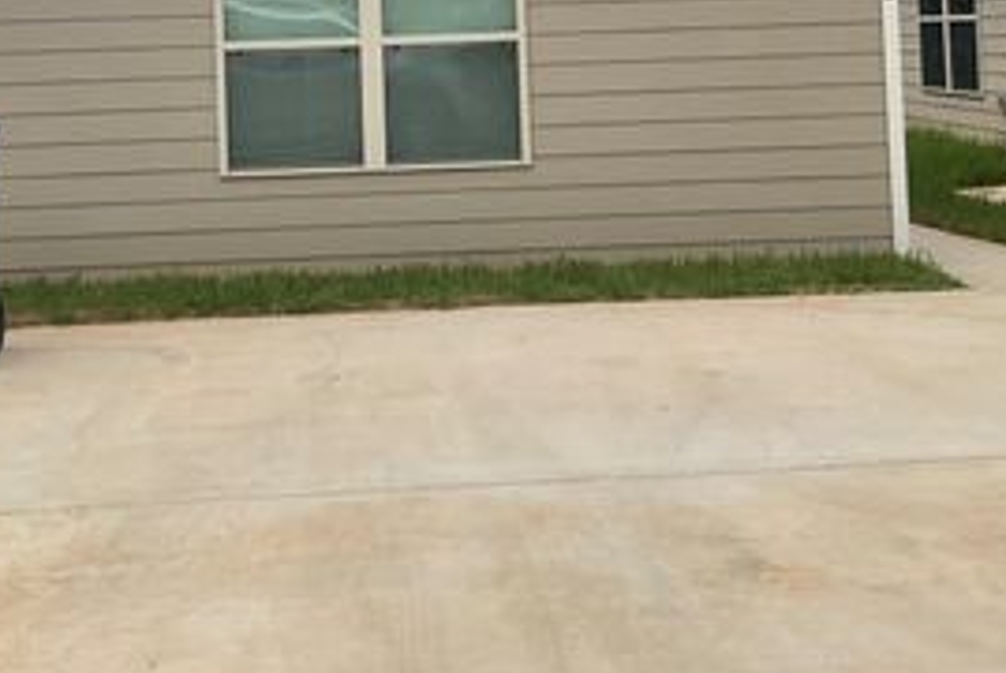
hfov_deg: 35.3
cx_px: 348
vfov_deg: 23.3
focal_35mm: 56
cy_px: 9
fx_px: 1567
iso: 16
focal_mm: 3
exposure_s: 1/781
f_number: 1.8
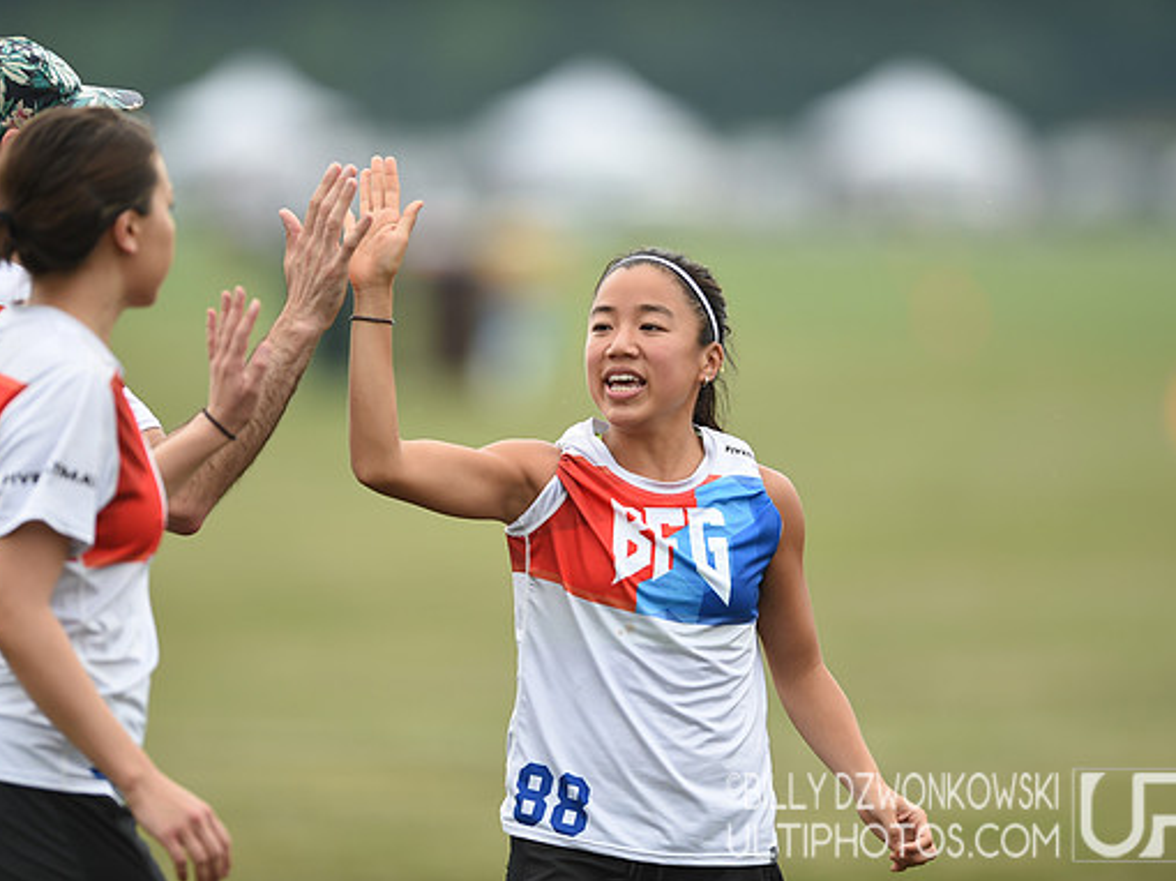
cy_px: 442
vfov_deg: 3.4
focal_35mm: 437
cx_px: 579
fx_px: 14839
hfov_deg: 4.5
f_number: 2.8
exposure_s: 1/1250
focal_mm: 400
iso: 400
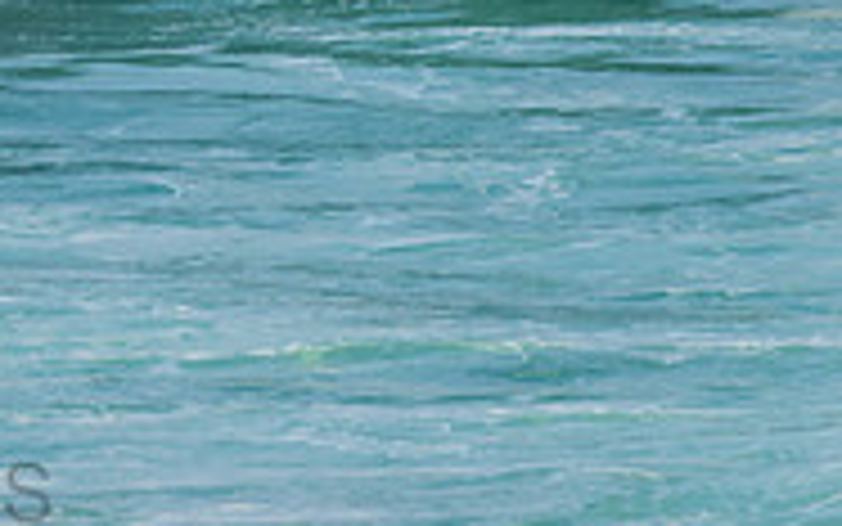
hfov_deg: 1.3
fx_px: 36268
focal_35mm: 1580
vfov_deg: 0.8
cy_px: -263
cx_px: -297
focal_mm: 500
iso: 160
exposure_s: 1/2000
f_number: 5.6
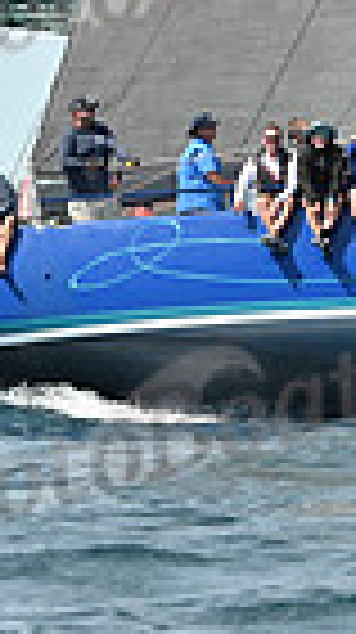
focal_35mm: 501
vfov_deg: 4.3
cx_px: 730
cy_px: 142
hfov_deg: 2.4
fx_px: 8433
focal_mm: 116
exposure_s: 1/1250
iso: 320
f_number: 8
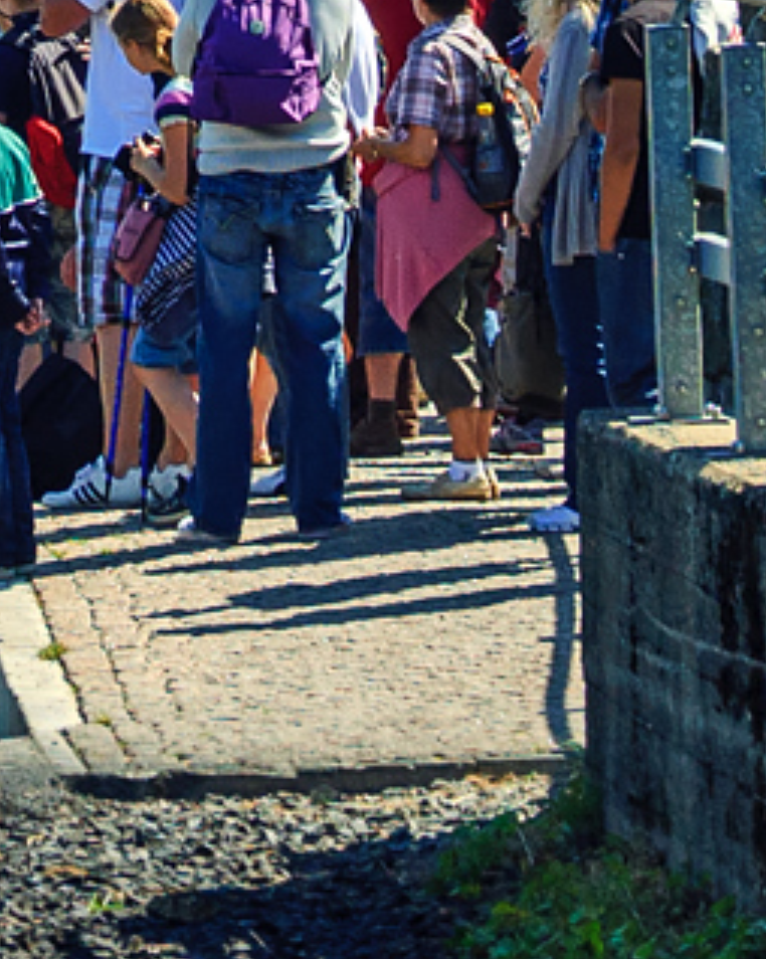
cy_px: -90
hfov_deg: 2.3
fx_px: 18857
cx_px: -193
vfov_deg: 2.9
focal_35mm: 665
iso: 200
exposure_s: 1/320
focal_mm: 125
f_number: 8
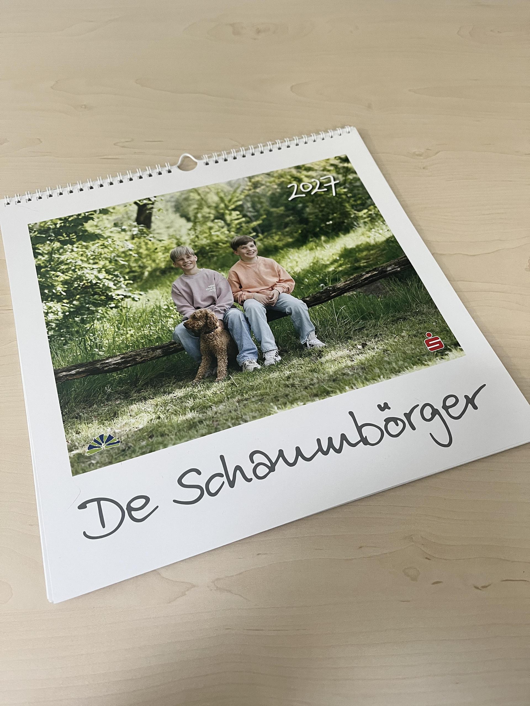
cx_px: 265
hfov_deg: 53.1
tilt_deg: -60.3
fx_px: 531
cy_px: 353
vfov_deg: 67.3
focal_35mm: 26
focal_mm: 5.1
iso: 200
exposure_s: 1/60
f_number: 1.6
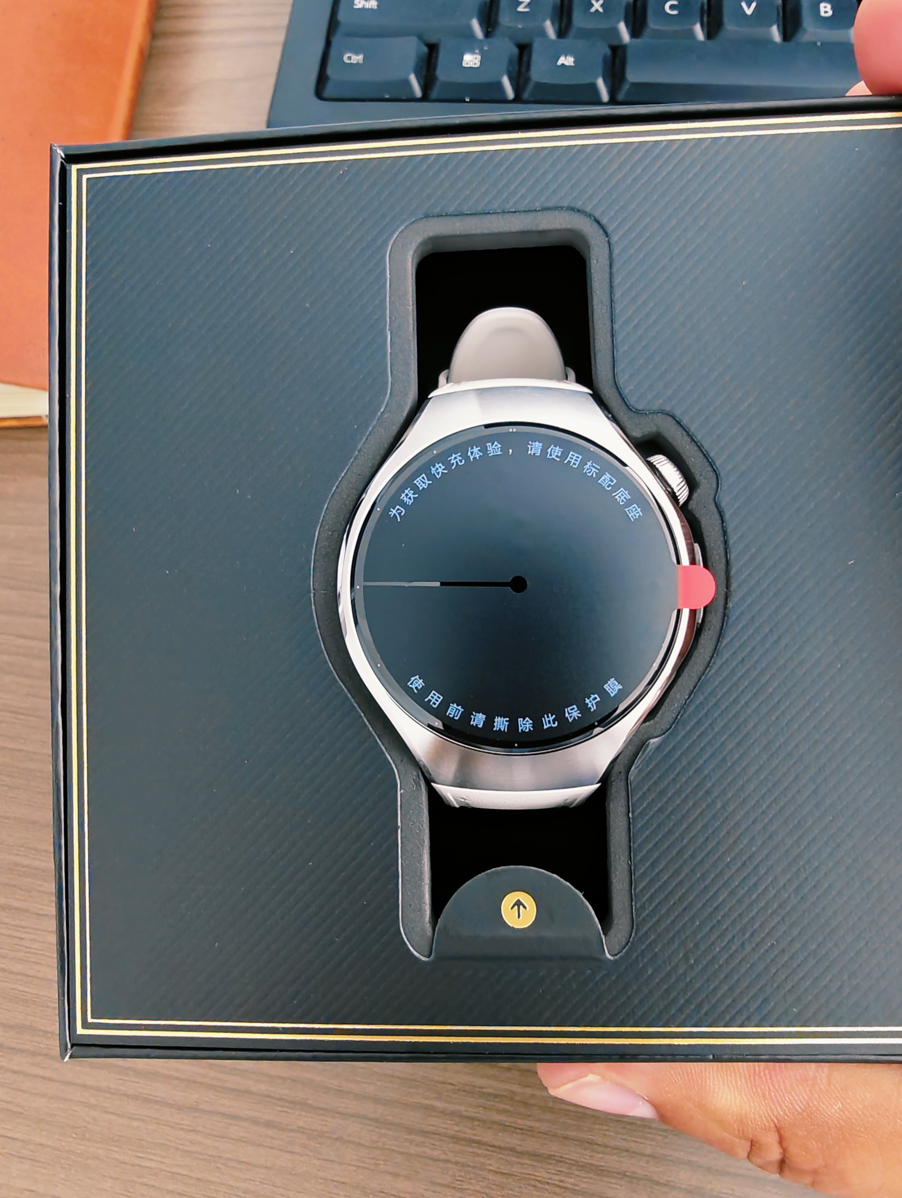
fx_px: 866
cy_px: 599
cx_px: 451
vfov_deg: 69.3
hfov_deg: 55.0
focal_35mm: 25
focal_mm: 2.31
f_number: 2.05
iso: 1084
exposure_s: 1/33.3
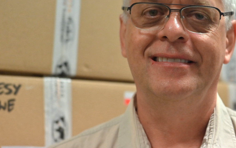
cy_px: 47
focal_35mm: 115
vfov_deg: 11.4
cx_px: 143
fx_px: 740
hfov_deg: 18.1
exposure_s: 1/200
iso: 1250
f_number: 2.8
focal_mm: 70
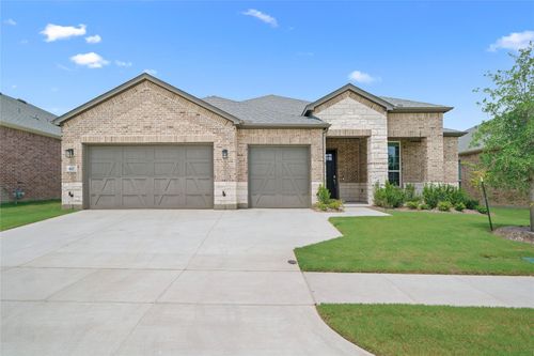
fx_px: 311
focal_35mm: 21
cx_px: 267
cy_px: 178
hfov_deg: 81.2
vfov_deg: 59.5
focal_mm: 21
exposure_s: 1/125
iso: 250
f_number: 8
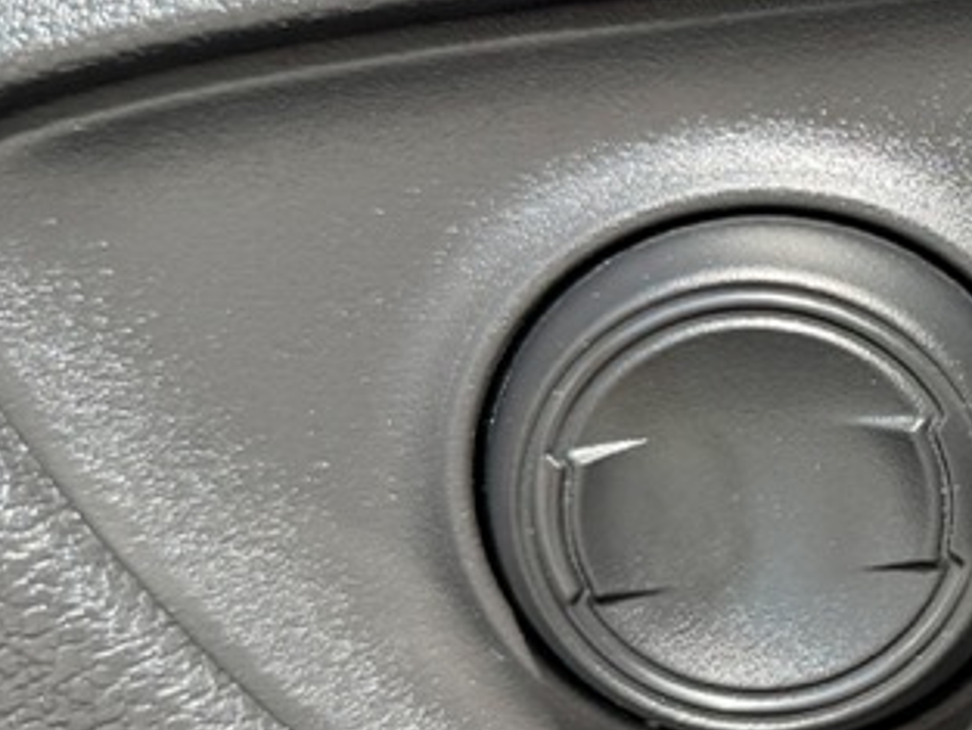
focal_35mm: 98
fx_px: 2753
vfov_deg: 15.1
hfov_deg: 17.7
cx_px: 1519
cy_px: 360
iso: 80
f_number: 1.78
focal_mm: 6.76
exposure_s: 1/580
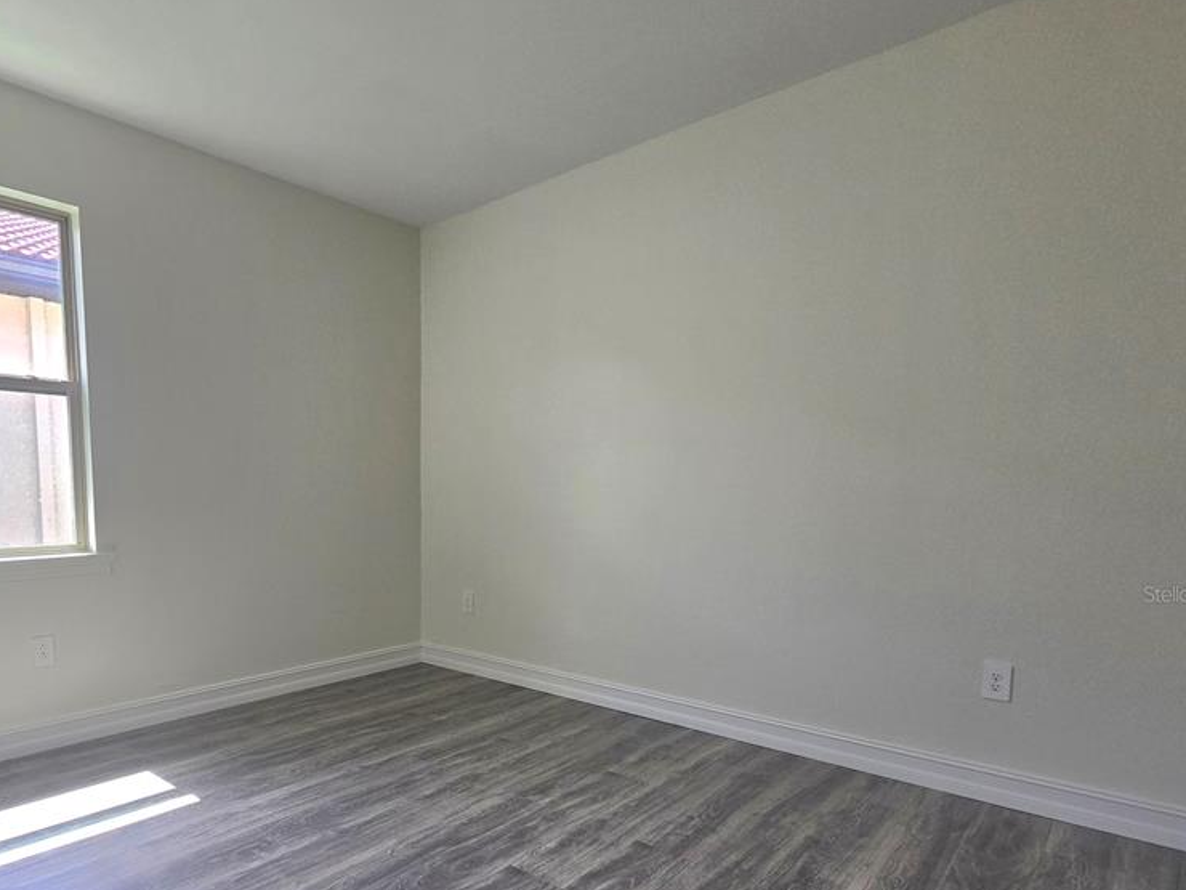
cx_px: 420
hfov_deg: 85.4
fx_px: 617
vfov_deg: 69.6
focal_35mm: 18
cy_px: 593
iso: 64
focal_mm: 2.2
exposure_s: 1/120
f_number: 2.2
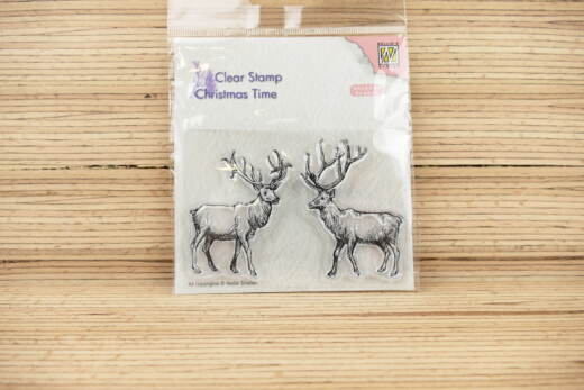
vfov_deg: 51.3
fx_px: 406
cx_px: 292
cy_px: 195
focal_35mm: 25
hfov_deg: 71.5
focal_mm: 9.12
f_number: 2.8
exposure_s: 1/60
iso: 125
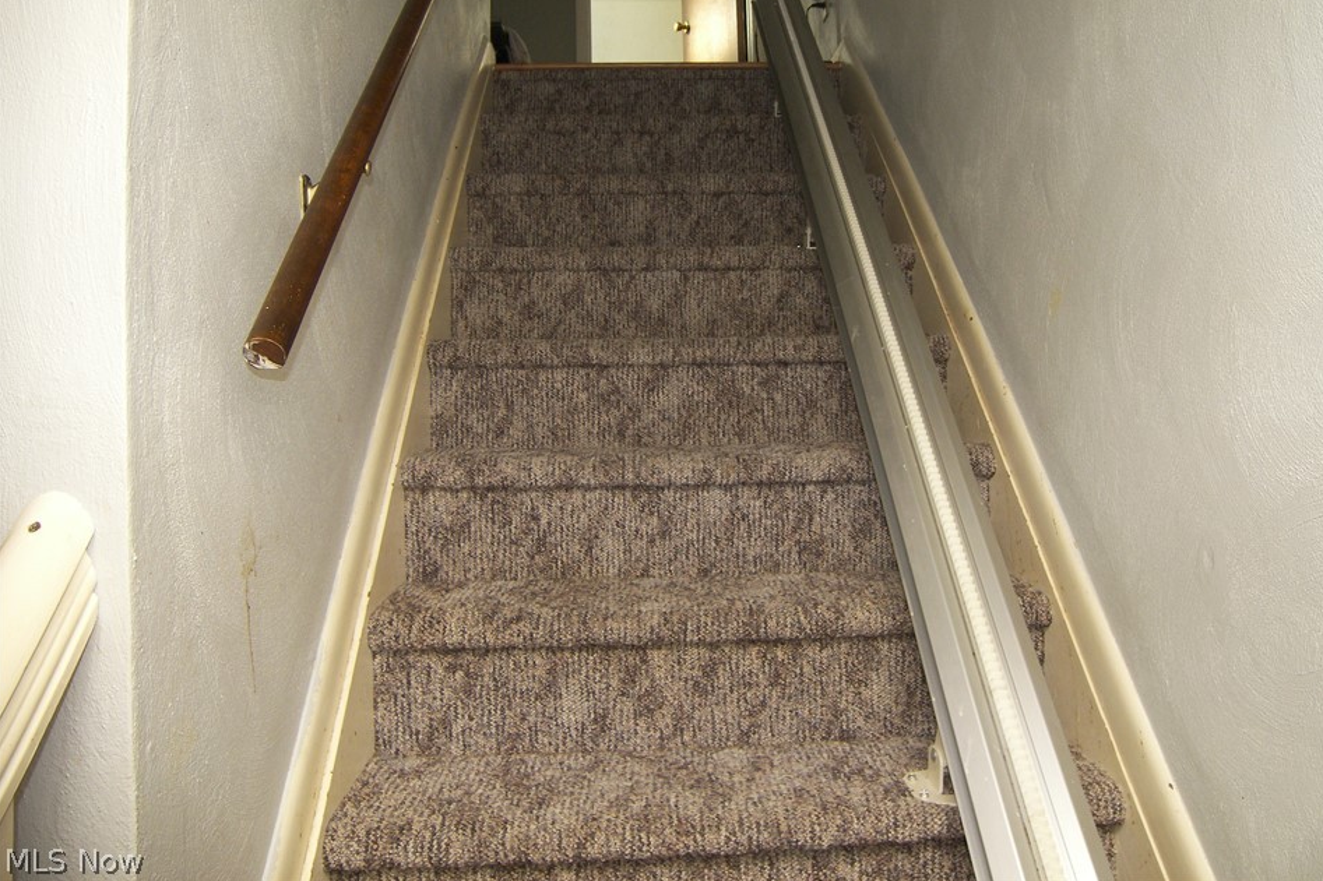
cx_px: 712
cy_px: 348
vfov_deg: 47.6
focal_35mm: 27
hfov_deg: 67.3
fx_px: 992
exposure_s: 1/30
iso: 100
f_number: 2.8
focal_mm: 5
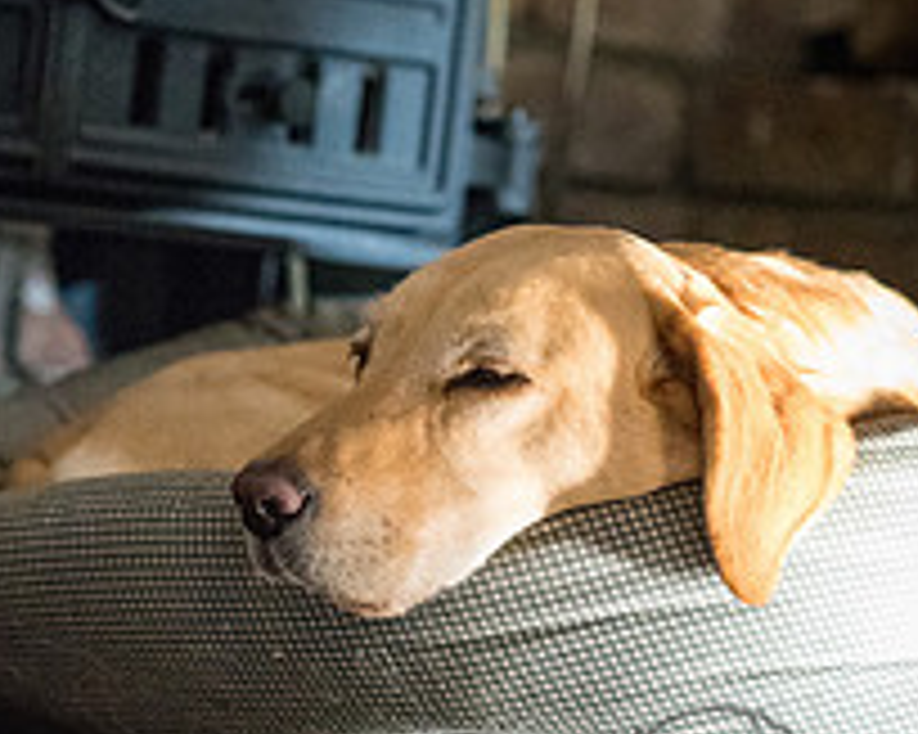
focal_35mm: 176
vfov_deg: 8.8
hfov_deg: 11.0
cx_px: 324
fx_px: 4780
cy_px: 392
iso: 12800
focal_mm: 85
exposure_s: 1/250
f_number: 3.2
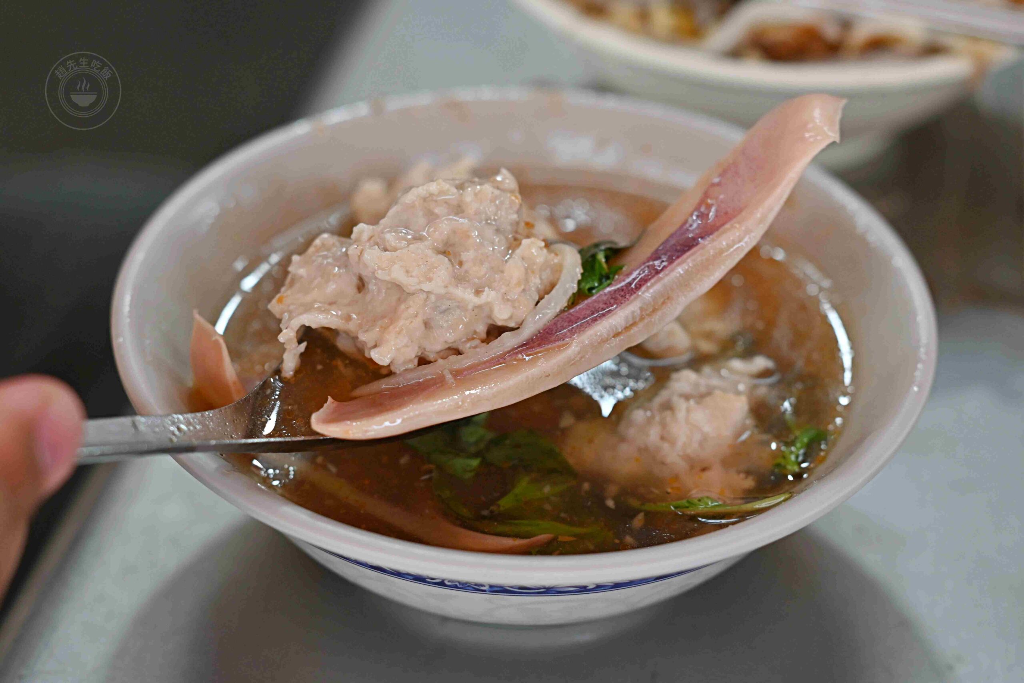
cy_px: 342
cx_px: 512
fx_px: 2133
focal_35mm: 75
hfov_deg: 27.0
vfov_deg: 18.2
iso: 250
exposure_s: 1/200
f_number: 3.2
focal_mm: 50
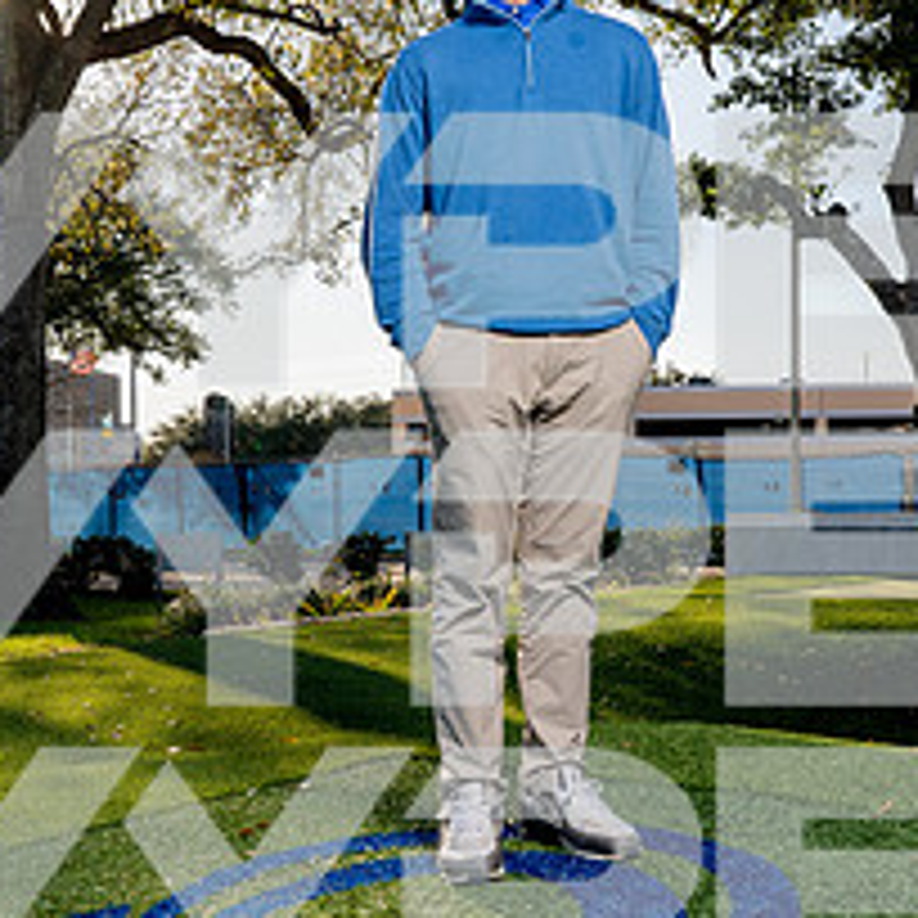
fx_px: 1740
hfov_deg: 29.5
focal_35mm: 58
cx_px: 360
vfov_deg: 29.4
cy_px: 572
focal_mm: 31
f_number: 8
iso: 100
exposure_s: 1/250
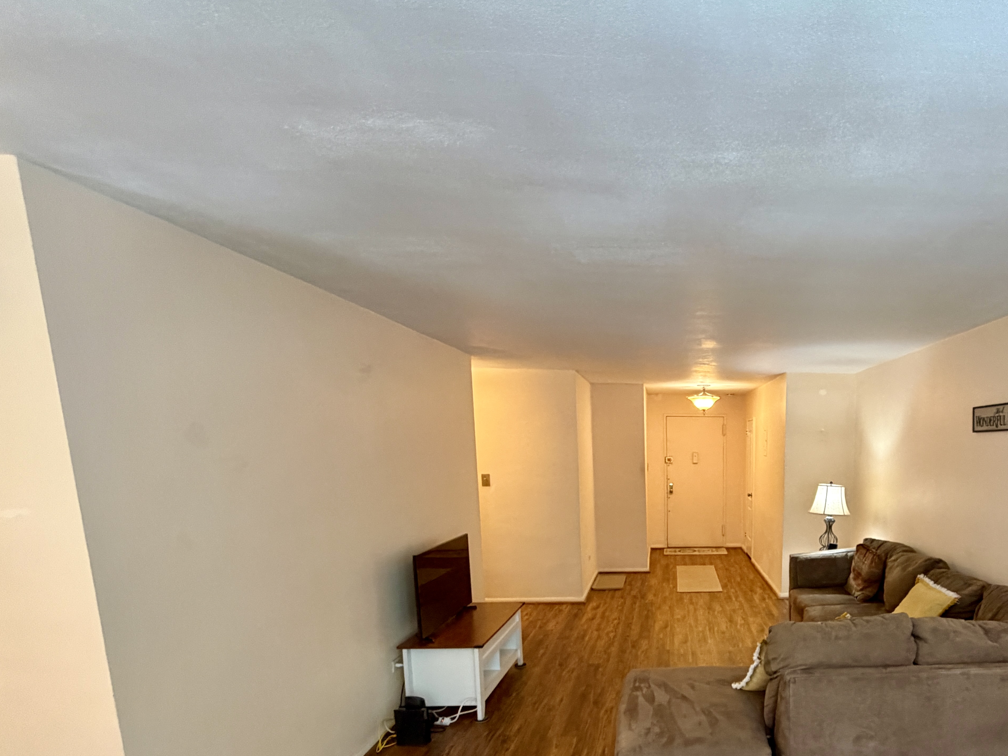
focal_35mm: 21
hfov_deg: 74.7
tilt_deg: -13.2
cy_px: 548
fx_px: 612
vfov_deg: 60.7
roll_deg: -0.8
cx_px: 724
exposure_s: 1/60
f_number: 2.2
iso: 400
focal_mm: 2.22
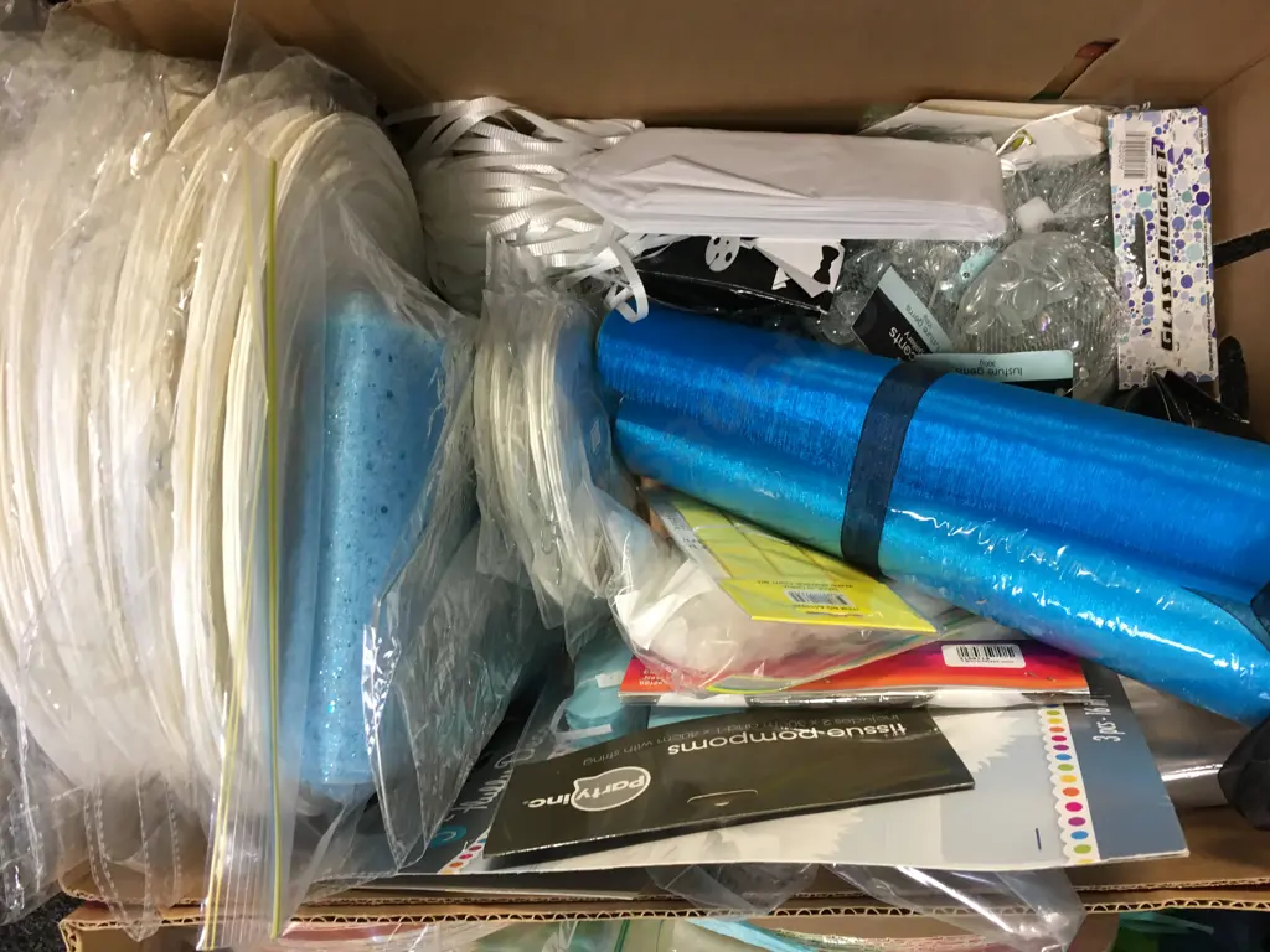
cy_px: 476
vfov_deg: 48.2
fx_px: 1064
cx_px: 635
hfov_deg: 61.7
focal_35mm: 29
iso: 64
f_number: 2.2
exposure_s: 1/17
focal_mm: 4.15
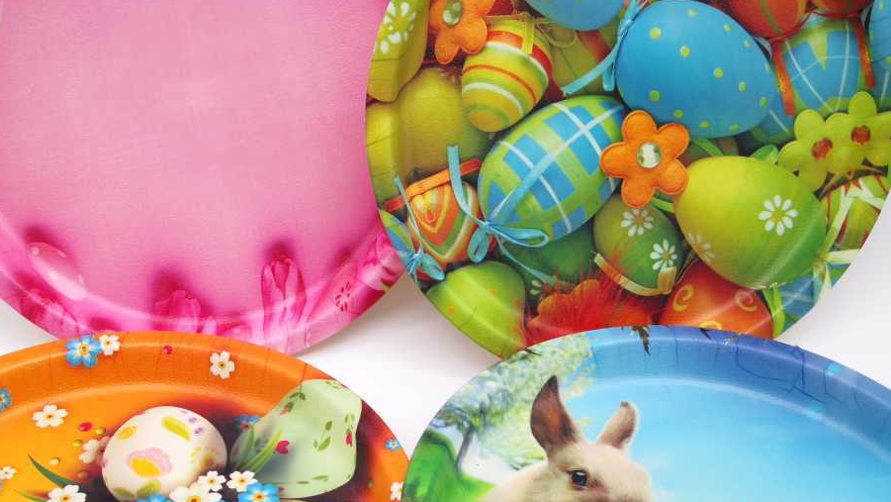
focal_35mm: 47
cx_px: 391
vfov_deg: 25.4
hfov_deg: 43.6
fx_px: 1111
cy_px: 318
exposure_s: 1/100
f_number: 1.6
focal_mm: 3.95
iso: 50
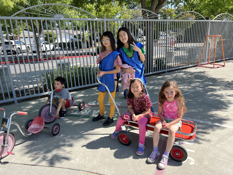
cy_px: 88
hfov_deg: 67.3
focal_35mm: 26
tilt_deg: -16.3
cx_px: 116
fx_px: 175
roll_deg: +3.0
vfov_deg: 53.1
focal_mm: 5.7
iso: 50
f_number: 1.5
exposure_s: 1/1159
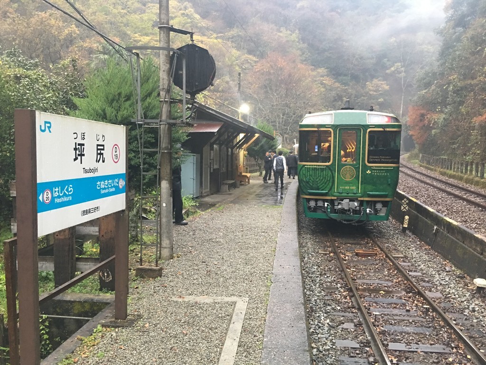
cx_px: 243
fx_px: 407
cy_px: 182
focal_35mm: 29
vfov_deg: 48.2
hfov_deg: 61.7
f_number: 2.2
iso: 80
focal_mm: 4.15
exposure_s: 1/10
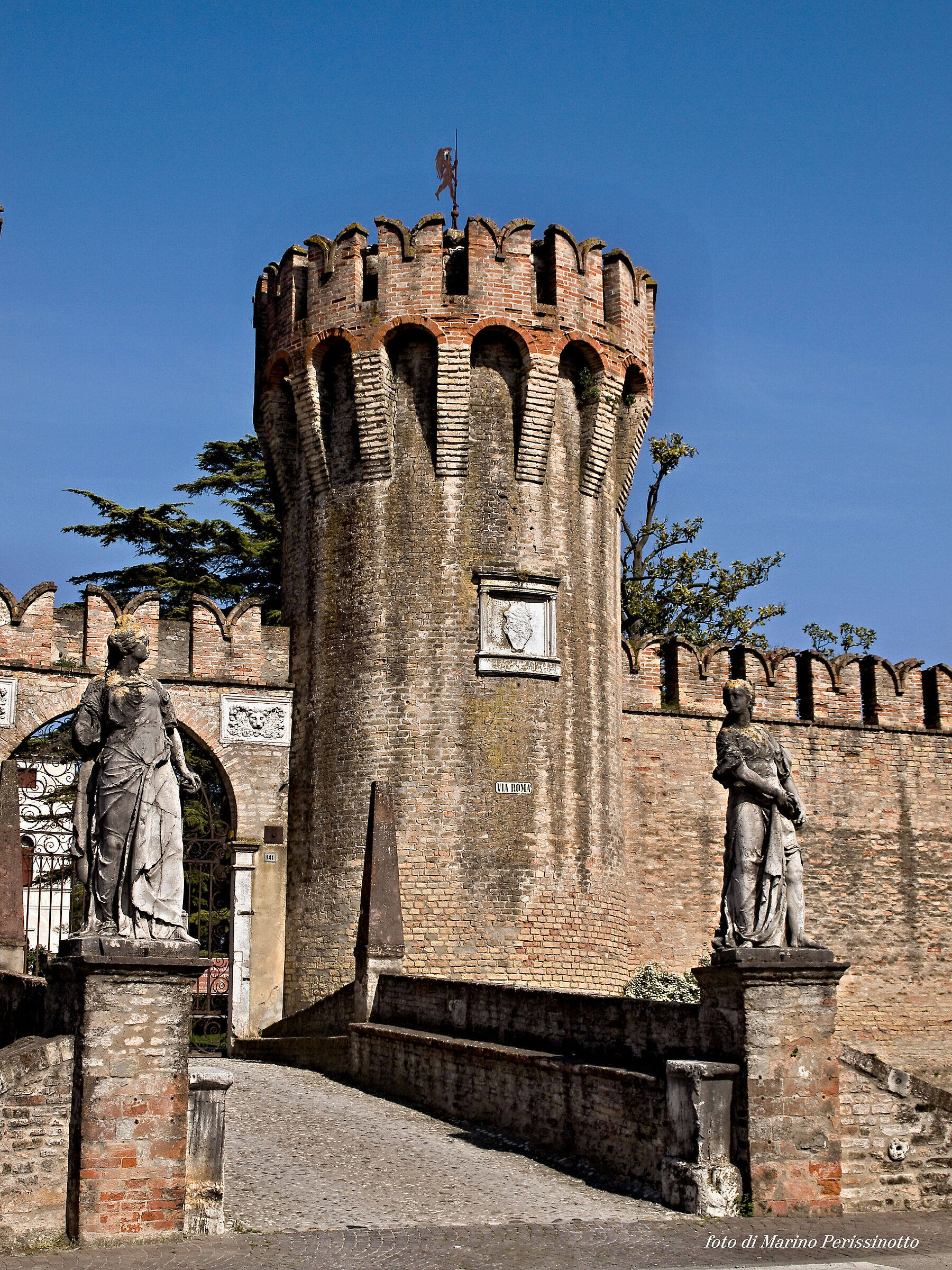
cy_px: 635
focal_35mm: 54
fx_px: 1980
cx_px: 476
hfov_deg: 27.0
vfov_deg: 35.5
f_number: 9
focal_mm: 27
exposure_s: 1/500
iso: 100
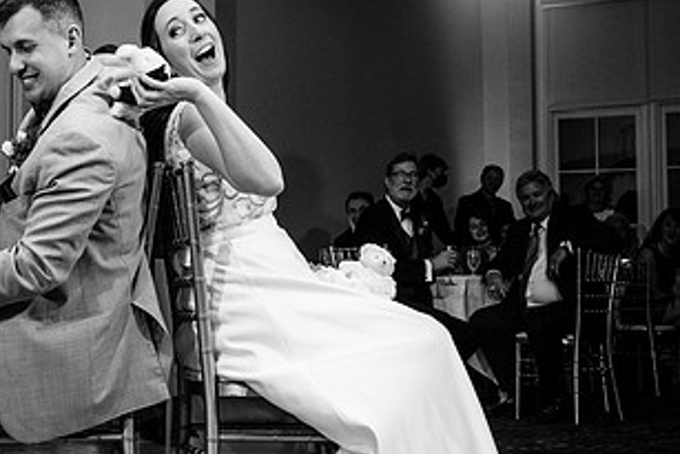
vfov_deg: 17.5
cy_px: 202
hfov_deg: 25.6
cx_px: 146
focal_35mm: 78
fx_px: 1474
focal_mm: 39
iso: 2000
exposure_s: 1/200
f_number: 5.6
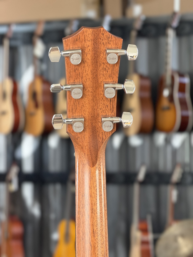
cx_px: 96
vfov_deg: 19.6
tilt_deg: +0.3
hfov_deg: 14.8
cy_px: 128
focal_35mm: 100
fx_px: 743
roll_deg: -0.3
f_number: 2.8
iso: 400
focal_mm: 16.89
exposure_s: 1/118
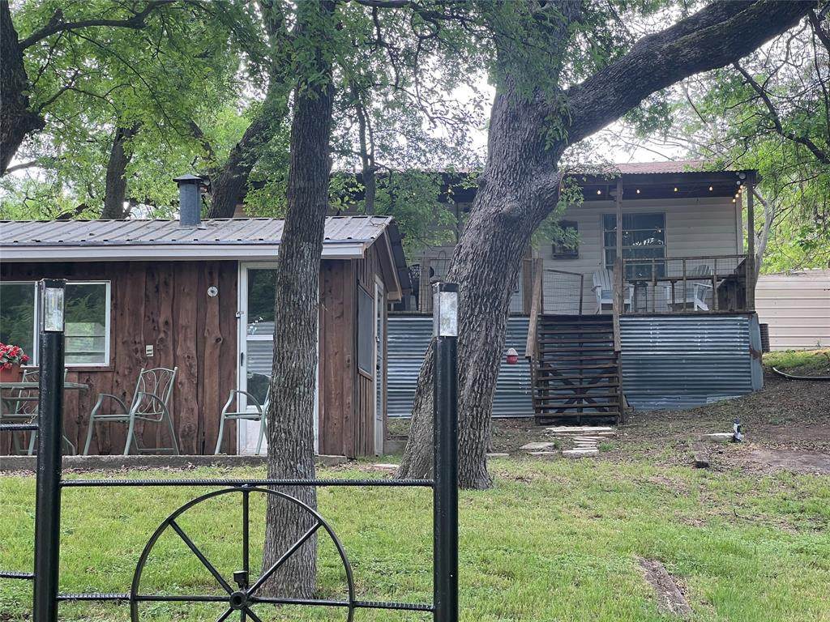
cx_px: 415
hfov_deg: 25.3
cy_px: 311
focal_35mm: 77
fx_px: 1846
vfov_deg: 19.1
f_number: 2.8
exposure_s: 1/99
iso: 64
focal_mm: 9
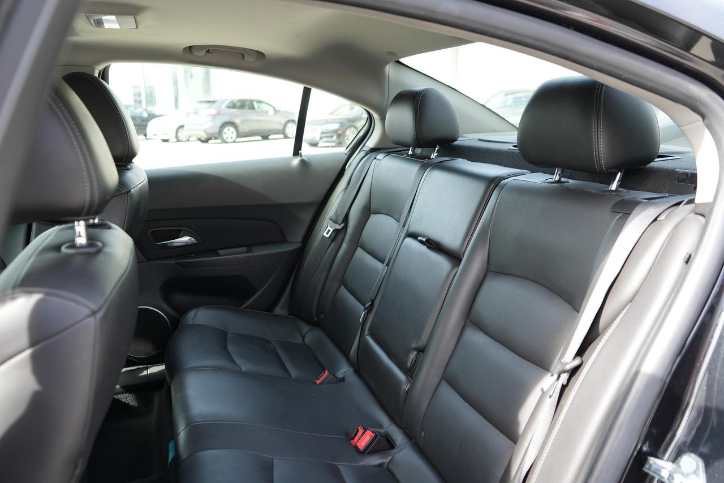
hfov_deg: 65.5
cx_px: 362
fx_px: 563
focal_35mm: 28
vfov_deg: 46.4
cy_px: 242
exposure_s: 1/60
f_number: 4
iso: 100
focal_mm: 28
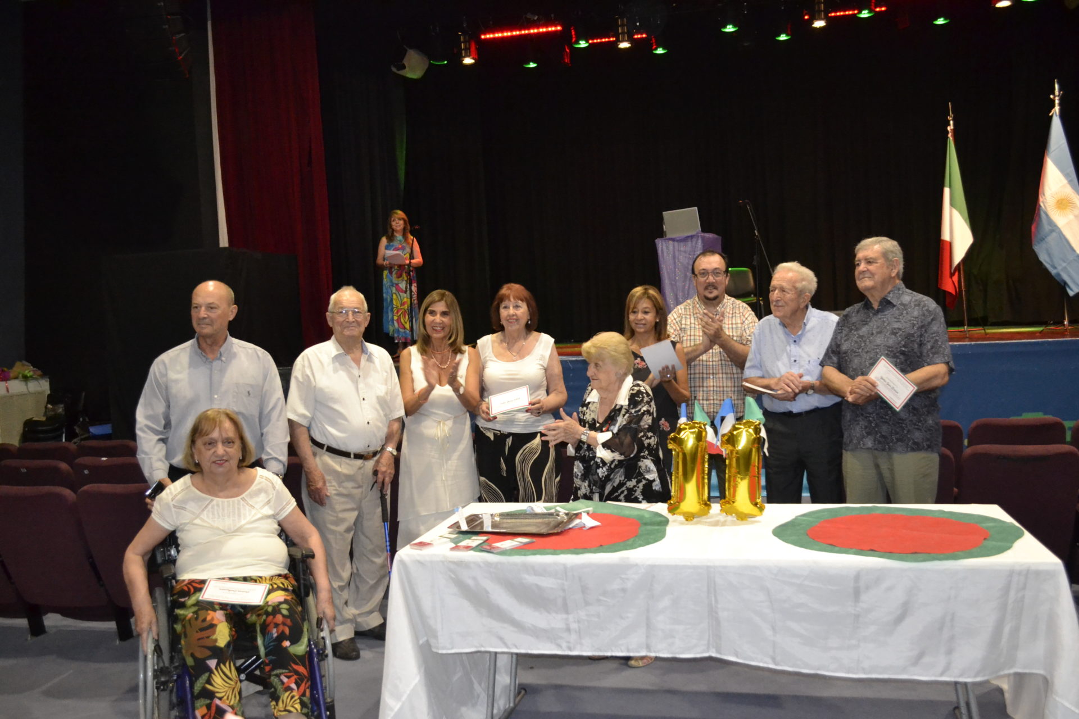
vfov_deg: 43.6
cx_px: 540
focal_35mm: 30
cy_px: 360
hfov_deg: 61.9
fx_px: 899
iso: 3200
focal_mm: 20
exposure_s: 1/60
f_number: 3.8
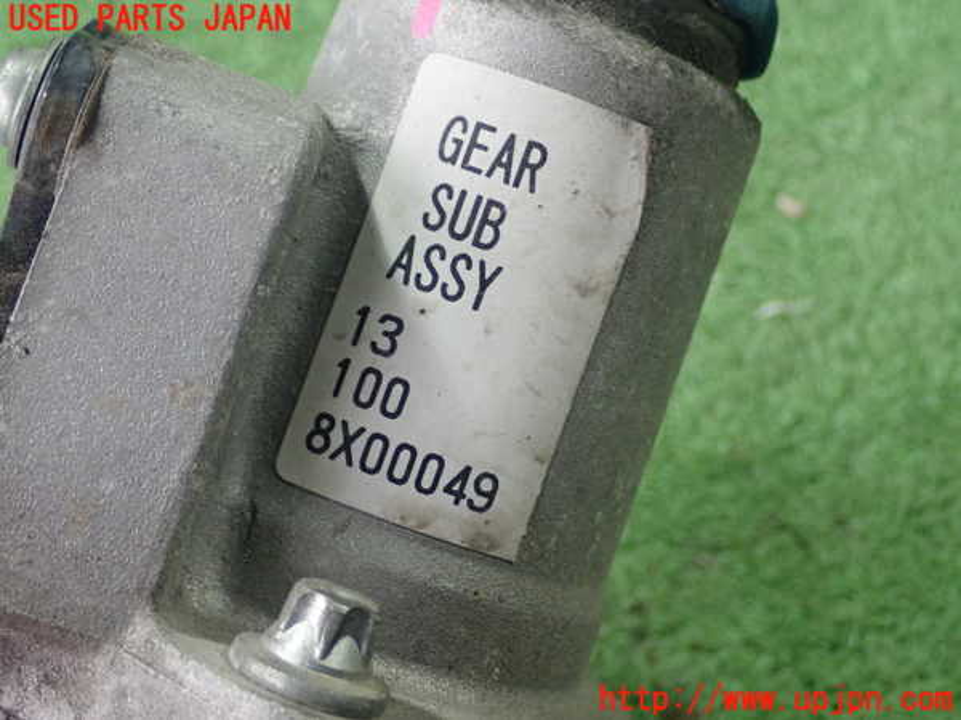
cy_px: 360
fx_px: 1693
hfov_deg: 31.7
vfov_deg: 24.0
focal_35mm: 61
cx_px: 480
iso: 640
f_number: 3.6
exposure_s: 1/60
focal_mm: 11.01
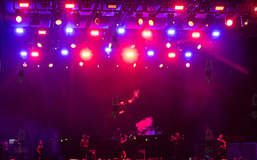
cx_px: 121
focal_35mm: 80
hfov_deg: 25.8
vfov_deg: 16.0
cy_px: 162
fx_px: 560
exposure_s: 1/400
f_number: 3.5
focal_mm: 34
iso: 6400
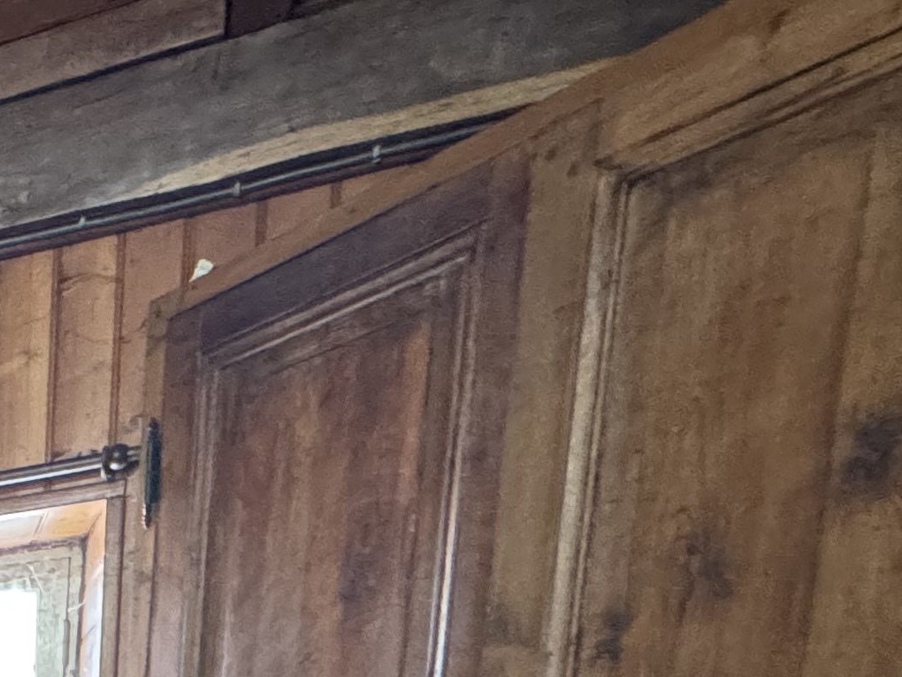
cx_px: -556
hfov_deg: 24.5
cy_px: 1126
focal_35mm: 54
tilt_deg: -9.5
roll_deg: +1.7
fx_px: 1407
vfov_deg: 21.0
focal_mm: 2.22
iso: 640
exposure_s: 1/50
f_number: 2.2
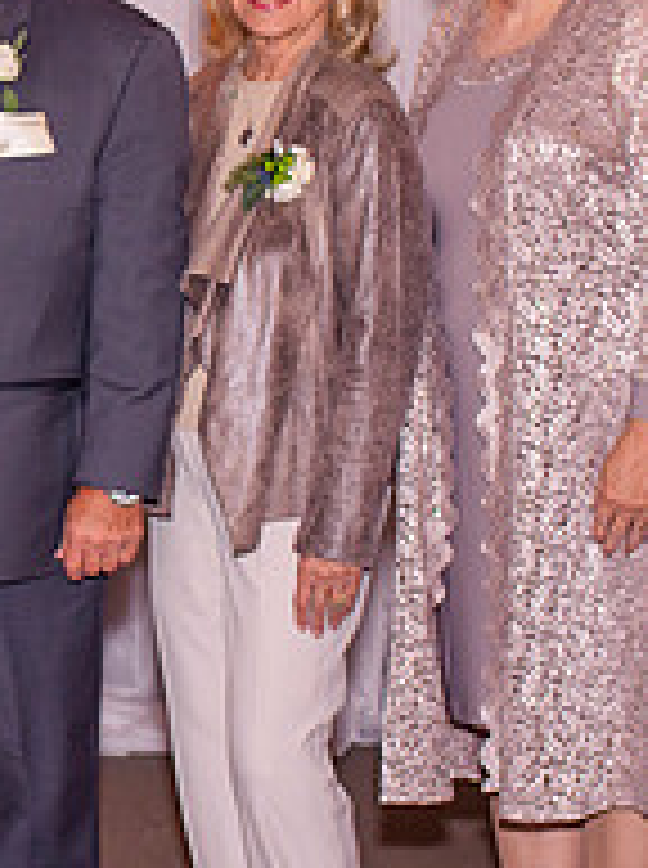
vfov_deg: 13.0
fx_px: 3807
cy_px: 191
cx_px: -428
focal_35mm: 152
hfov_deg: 9.4
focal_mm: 35
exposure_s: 1/200
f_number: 2.8
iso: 200
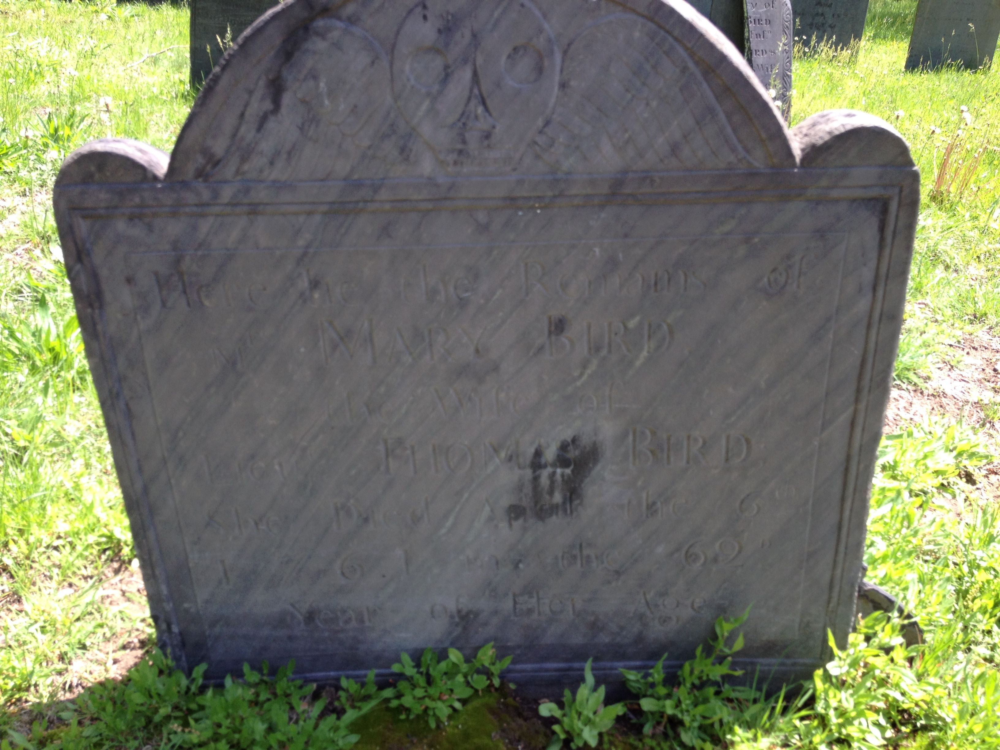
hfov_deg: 52.6
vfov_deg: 40.7
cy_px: 375
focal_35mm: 35
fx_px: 1011
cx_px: 500
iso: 50
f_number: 2.4
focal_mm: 4.28
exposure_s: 1/239
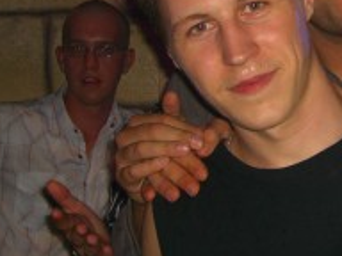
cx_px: 420
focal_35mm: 119
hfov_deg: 15.9
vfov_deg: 12.4
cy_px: 32
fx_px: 1176
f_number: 2.8
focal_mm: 7.9
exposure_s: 1/60
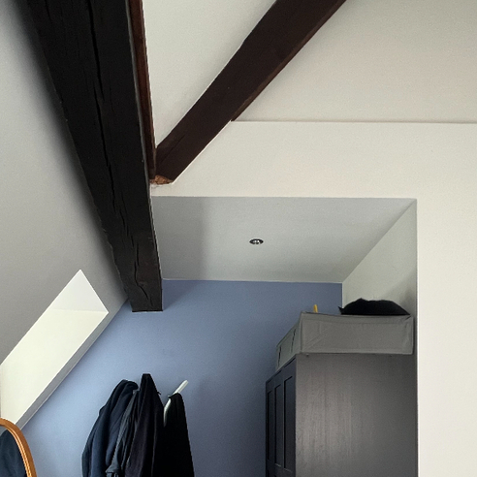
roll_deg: +0.0
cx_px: 236
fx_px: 437
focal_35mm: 28
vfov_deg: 51.6
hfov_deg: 57.3
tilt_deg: +2.1
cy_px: 415
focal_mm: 1.57
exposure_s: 1/50
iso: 200
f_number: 1.8
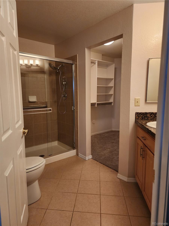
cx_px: 84
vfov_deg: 73.9
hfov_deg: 58.9
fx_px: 150
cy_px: 113
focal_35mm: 23
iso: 500
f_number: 1.8
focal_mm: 6.4
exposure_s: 1/120
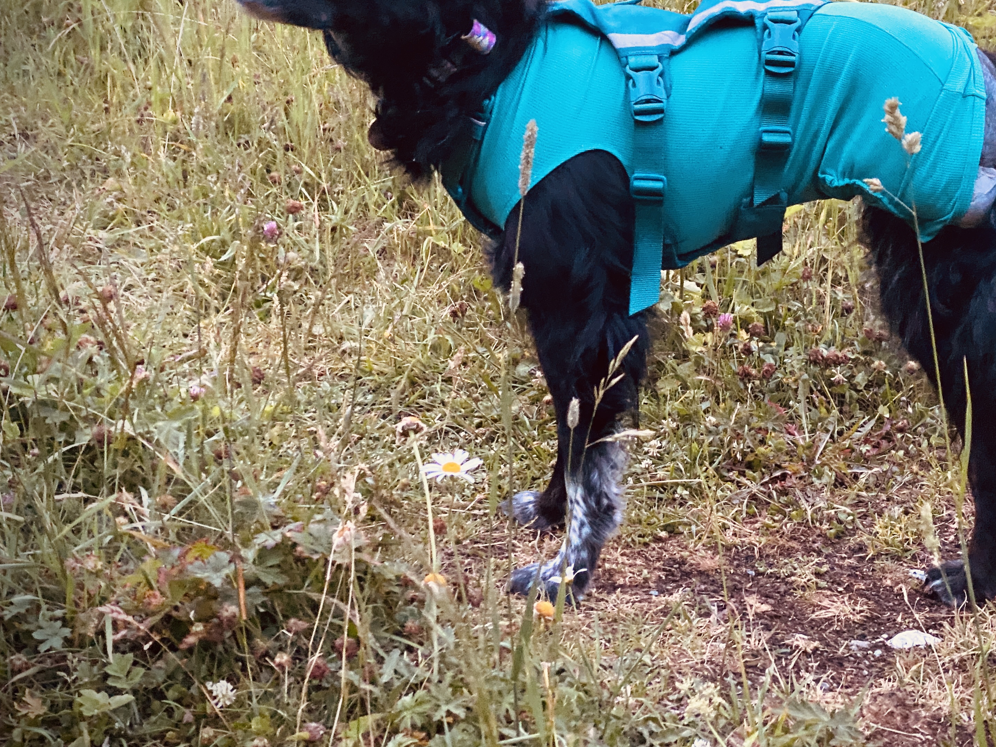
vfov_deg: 20.1
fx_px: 2100
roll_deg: -2.4
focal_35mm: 73
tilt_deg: -16.6
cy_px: 302
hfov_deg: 26.5
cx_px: 651
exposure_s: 1/60
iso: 640
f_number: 2
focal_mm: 6
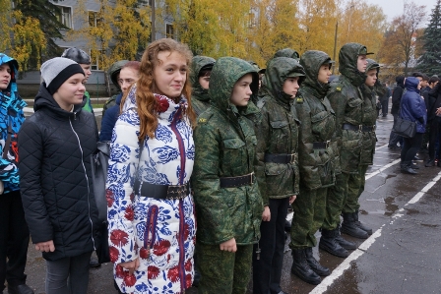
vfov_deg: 40.0
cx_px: 220
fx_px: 404
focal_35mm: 33
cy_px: 147
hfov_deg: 57.2
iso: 400
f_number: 6.3
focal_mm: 22
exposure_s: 1/160
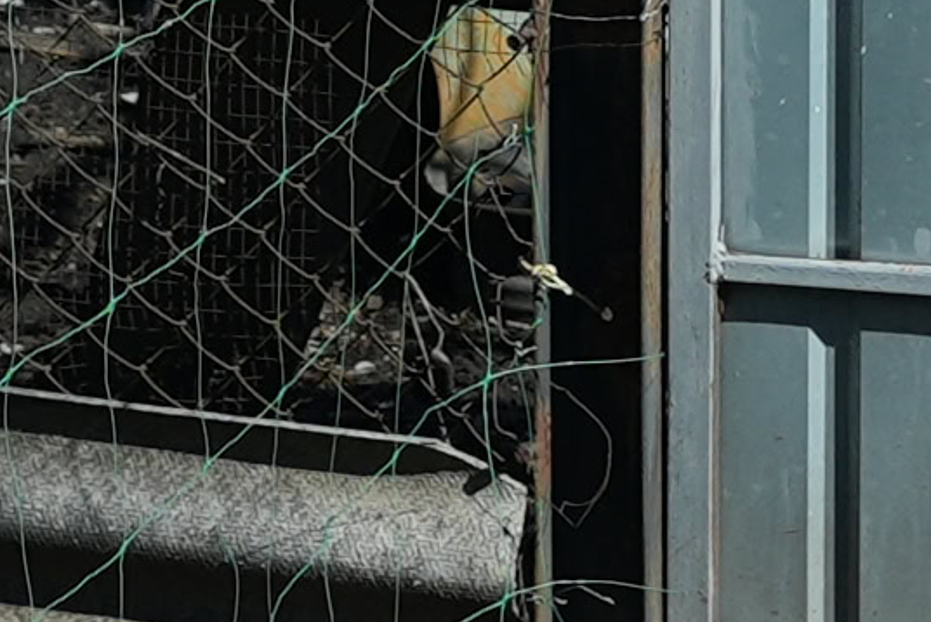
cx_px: 1417
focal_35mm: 190
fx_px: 4916
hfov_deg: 10.4
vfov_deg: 6.7
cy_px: -1075
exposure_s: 1/500
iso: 320
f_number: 2.8
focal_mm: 24
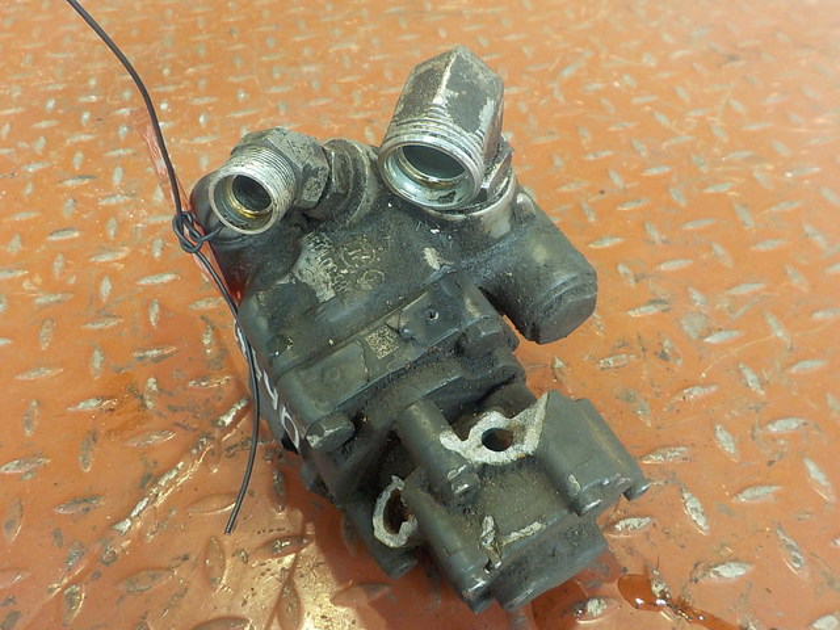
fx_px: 728
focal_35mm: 30
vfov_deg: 46.8
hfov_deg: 60.0
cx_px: 420
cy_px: 315
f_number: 3.3
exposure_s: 1/30
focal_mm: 4.1
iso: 280
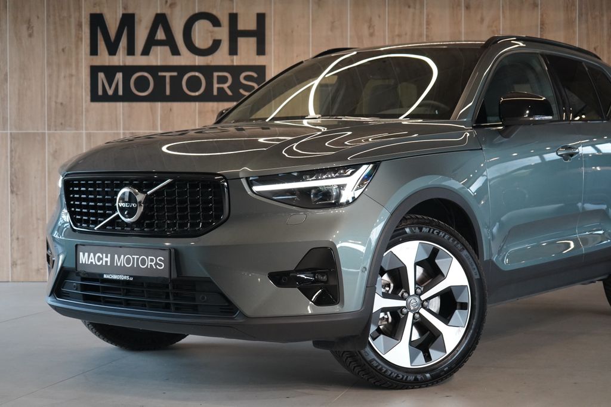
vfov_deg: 21.9
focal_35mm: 62
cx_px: 306
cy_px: 204
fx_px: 1052
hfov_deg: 32.4
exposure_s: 1/160
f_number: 5.6
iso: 4000
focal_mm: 62
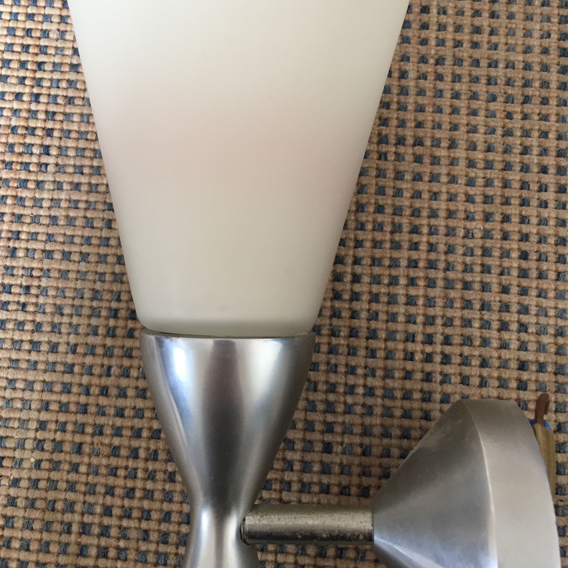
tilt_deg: -79.7
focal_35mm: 35
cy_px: 229
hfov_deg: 47.2
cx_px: 286
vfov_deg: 47.0
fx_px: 650
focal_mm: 4.15
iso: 125
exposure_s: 1/33
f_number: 2.2
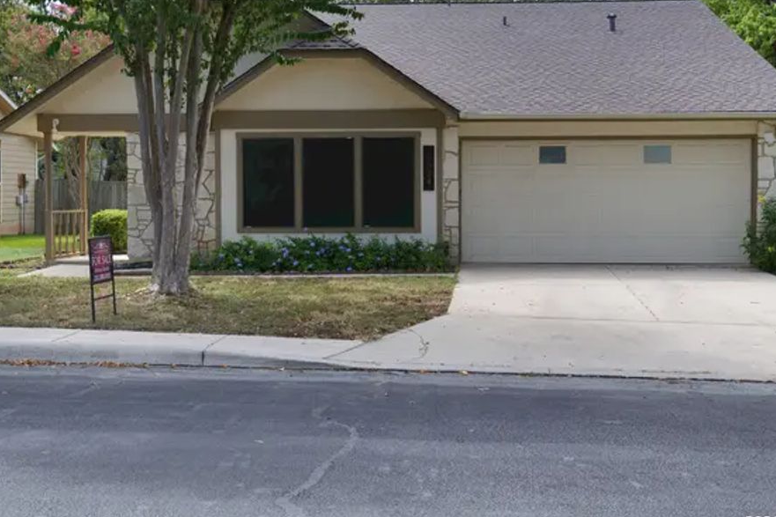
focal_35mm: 51
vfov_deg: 26.7
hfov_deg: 39.2
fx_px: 1090
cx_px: 406
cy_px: 228
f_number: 7.1
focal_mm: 29
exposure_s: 1/160
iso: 100
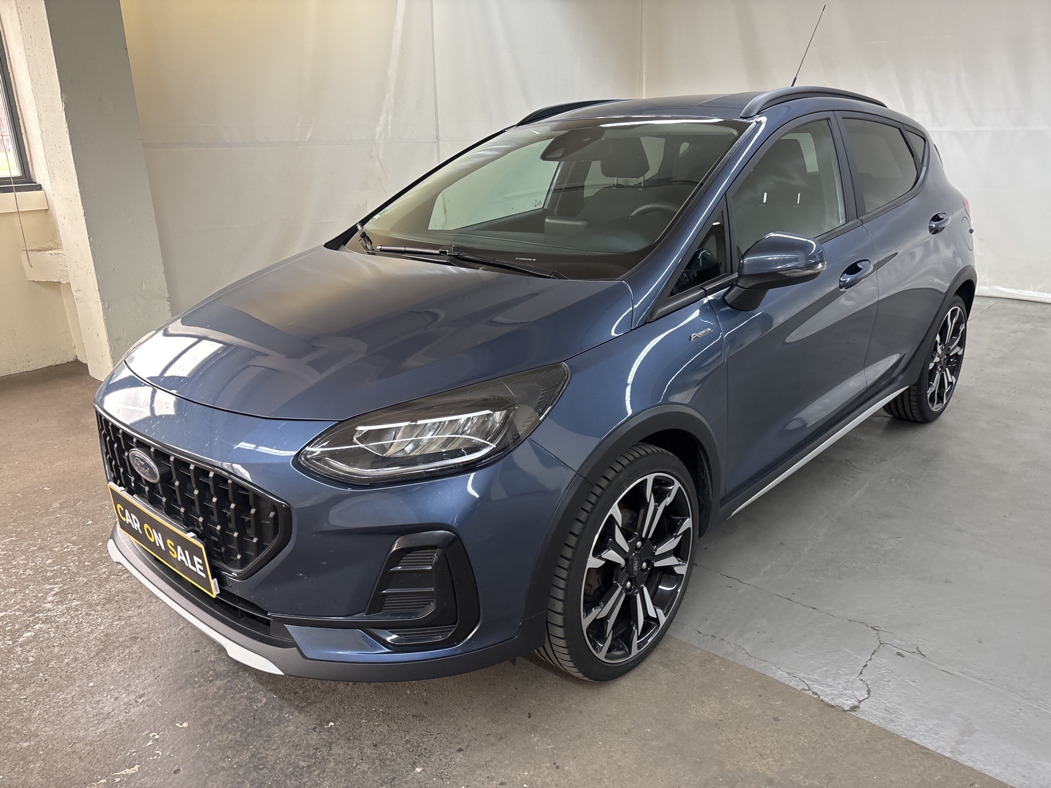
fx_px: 789
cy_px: 394
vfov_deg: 53.1
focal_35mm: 26
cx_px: 526
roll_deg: +1.6
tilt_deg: -17.8
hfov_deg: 67.3
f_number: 1.6
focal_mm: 5.96
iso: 160
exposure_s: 1/60
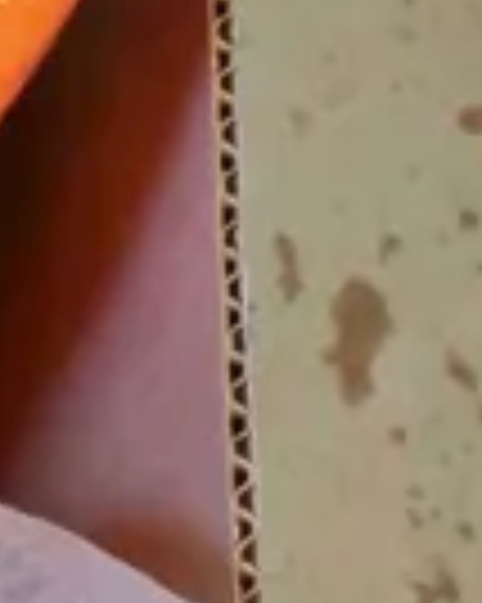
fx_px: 5855
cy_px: 567
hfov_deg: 4.5
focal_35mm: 328
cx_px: -1090
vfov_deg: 5.9
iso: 2000
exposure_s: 1/60
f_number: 4.2
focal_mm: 22
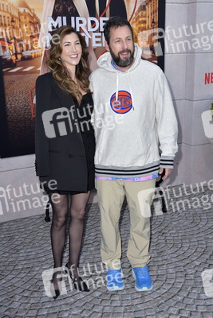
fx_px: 337
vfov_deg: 50.7
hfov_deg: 35.1
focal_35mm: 38
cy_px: 159
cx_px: 106
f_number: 6.3
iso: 320
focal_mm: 38
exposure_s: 1/250
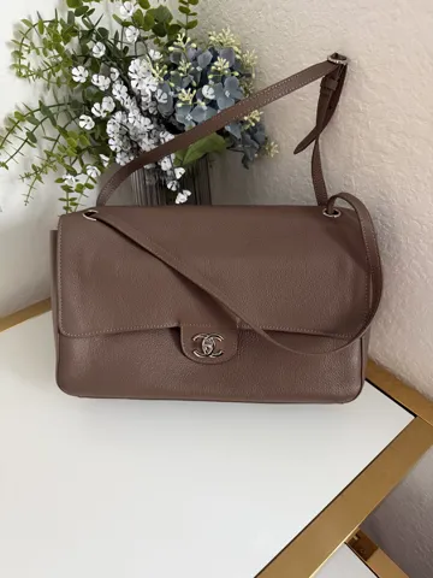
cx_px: 216
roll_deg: +1.4
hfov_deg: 56.8
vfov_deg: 71.6
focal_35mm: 24
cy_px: 289
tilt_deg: -39.5
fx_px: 400
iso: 800
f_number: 1.78
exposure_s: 1/60
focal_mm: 6.76
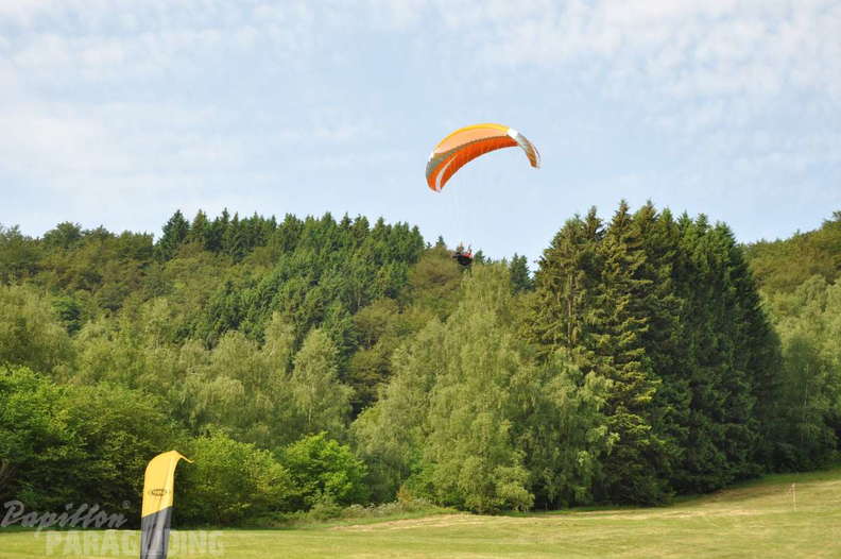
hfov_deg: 23.4
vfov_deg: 15.7
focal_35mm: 87
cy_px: 280
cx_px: 420
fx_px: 2030
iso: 200
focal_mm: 58
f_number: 7.1
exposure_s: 1/200
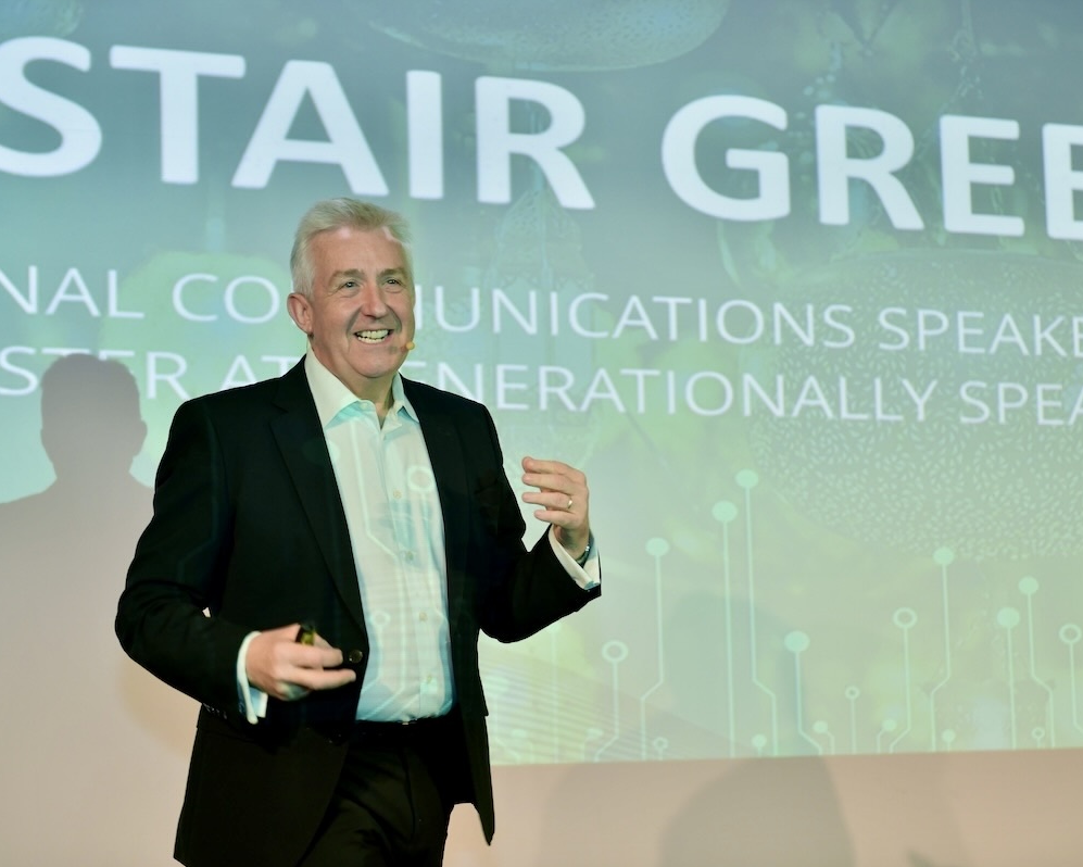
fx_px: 2244
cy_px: 434
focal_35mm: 70
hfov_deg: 27.1
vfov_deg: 21.9
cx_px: 593
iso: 640
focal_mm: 62
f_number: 2.8
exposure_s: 1/125
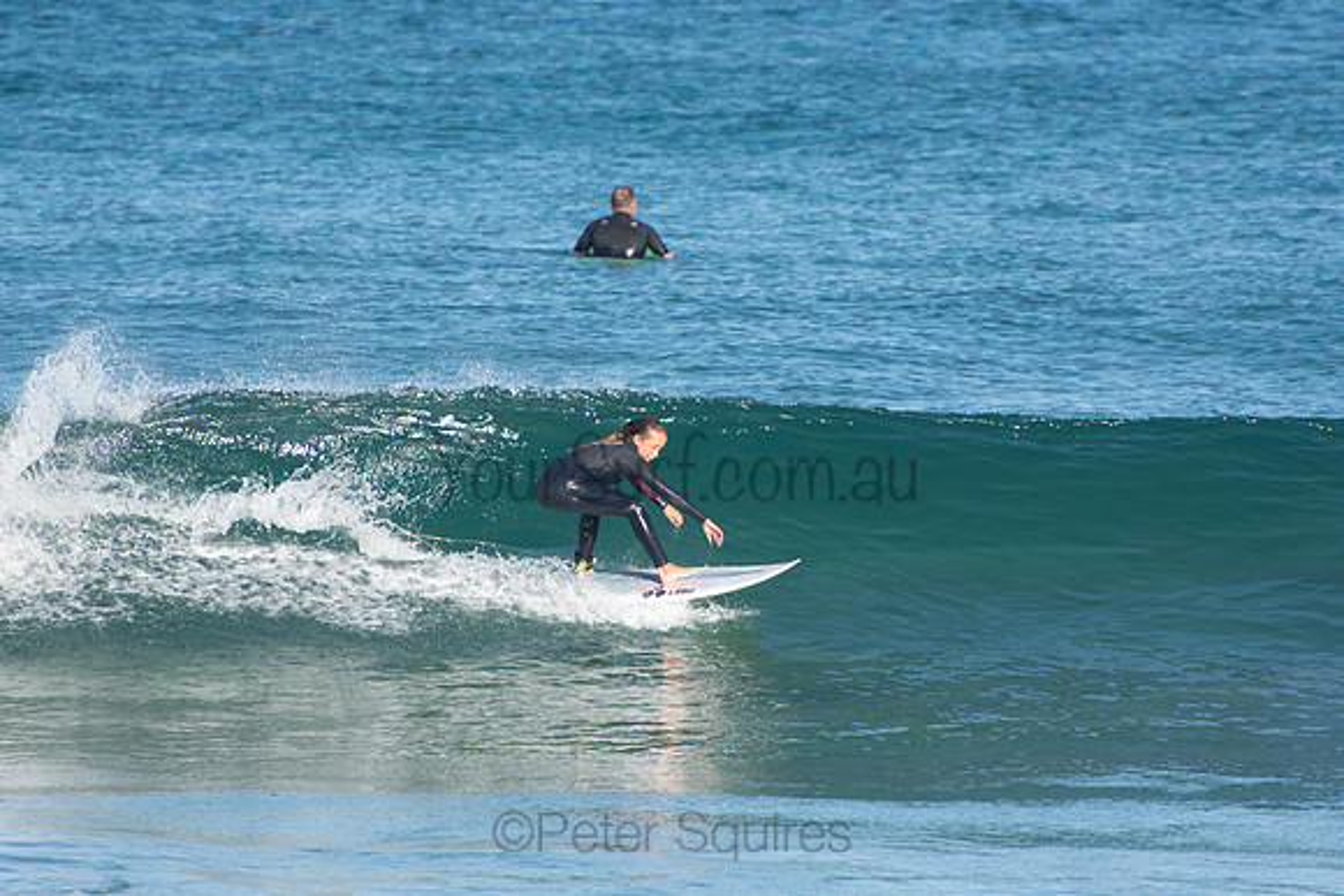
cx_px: 672
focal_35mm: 600
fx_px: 22404
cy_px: 448
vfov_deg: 2.3
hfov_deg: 3.4
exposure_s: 1/1250
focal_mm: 400
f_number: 5.6
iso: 360
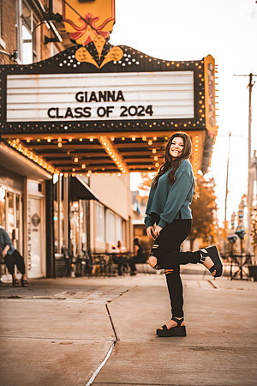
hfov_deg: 17.1
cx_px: 128
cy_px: 193
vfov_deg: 25.4
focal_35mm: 80
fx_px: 857
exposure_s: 1/4000
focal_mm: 80
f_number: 2.8
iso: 1600
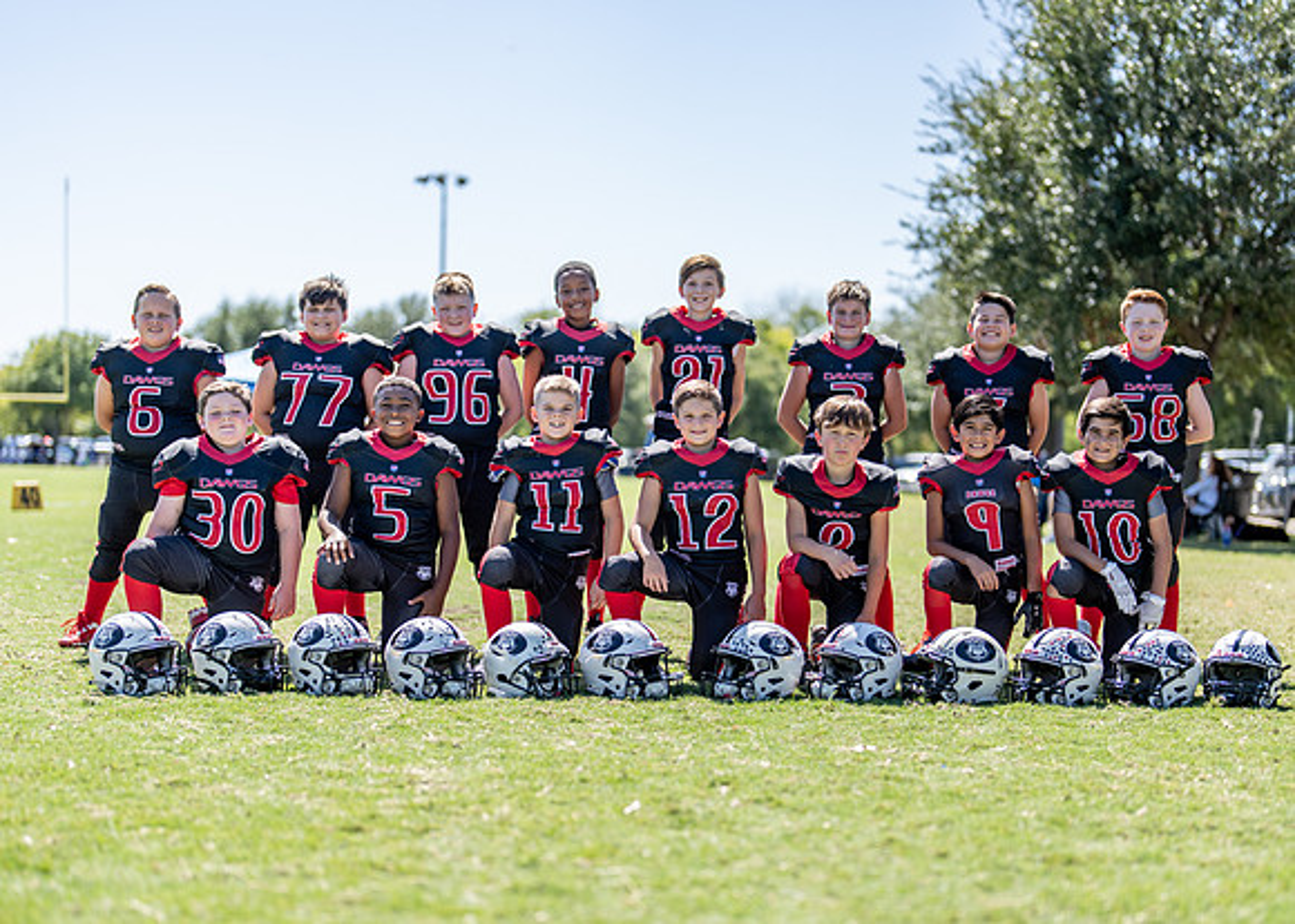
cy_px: 536
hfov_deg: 31.7
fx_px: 2277
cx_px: 695
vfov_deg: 22.9
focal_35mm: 62
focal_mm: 50
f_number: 1.2
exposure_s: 1/5000
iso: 100
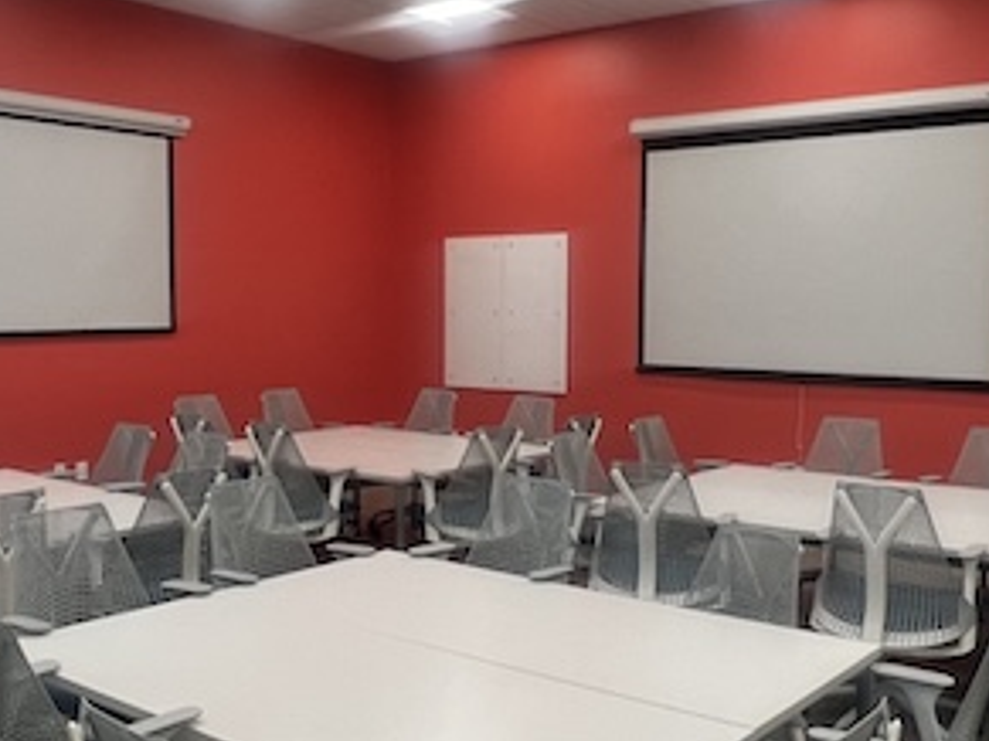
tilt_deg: -5.2
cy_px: 384
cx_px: 510
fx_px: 1085
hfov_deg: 49.0
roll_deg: -0.1
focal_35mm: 38
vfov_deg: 37.7
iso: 160
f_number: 1.8
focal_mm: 1.57
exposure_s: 1/99
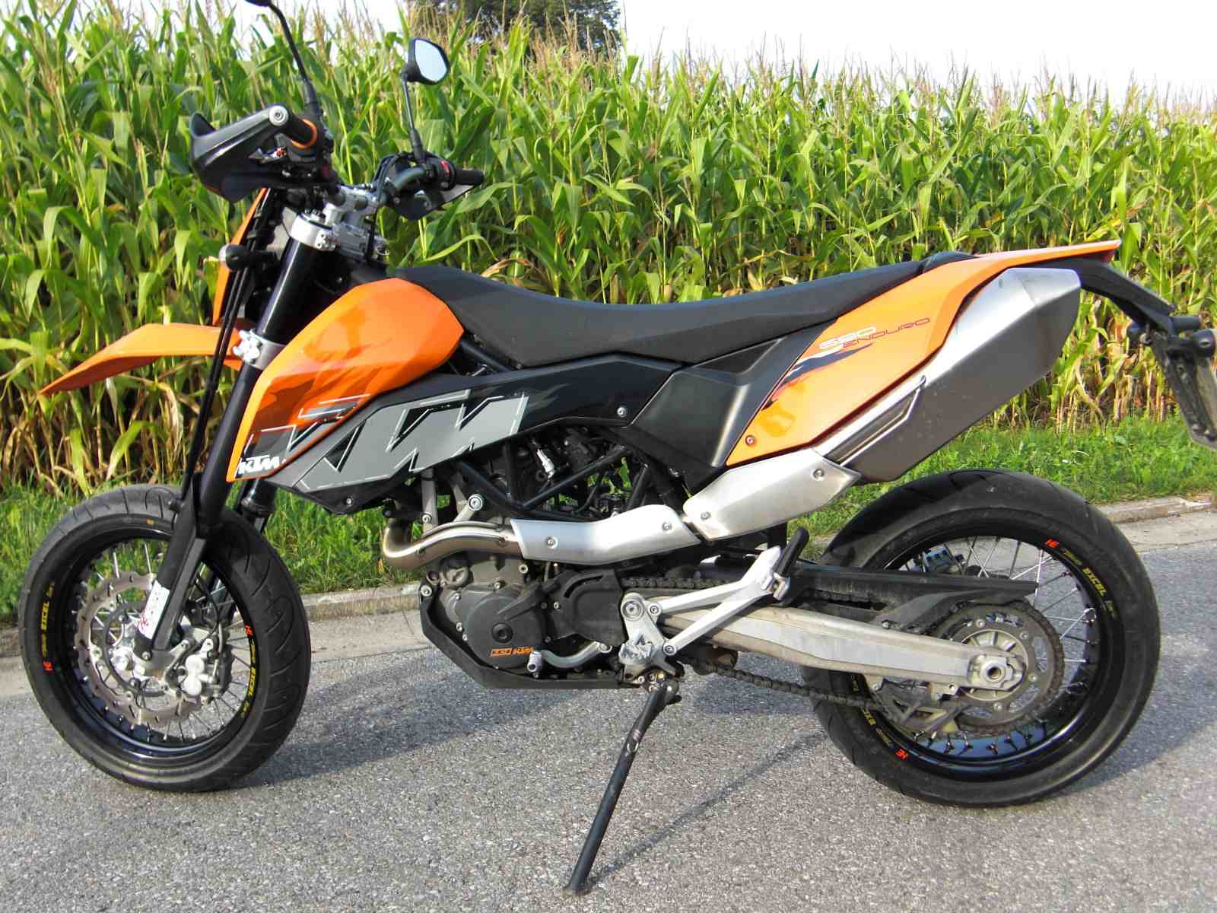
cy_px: 456
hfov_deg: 55.4
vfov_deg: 42.9
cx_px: 608
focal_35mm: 33
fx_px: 1160
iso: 50
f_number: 2.7
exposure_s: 1/250
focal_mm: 5.8
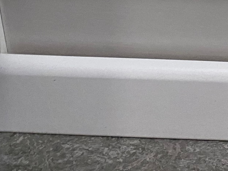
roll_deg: -2.4
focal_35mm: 84
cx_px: 199
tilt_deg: -32.1
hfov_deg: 22.8
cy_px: -62
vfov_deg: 16.4
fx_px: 553
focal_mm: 4.25
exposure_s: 1/49
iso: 500
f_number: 1.8
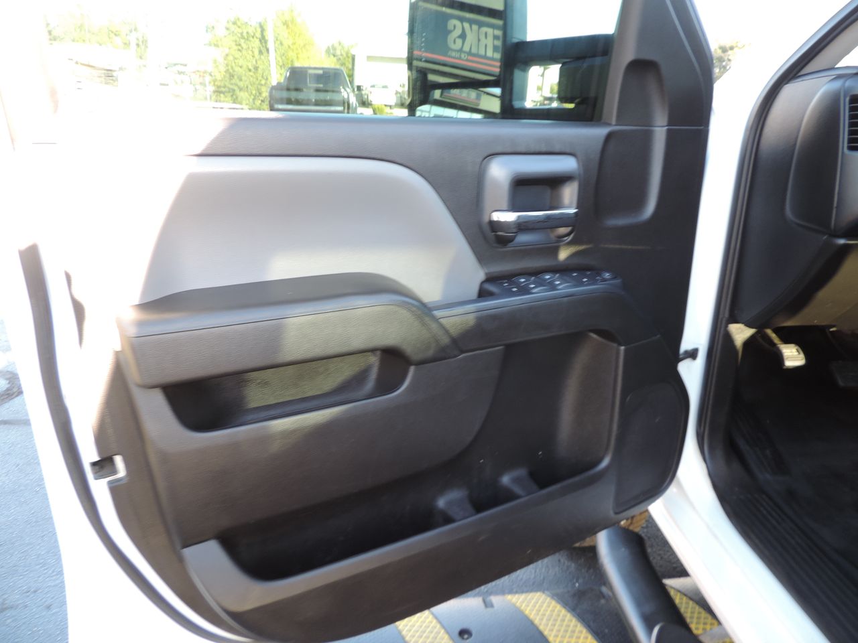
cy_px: 322
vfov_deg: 56.8
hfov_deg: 71.6
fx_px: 595
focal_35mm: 24
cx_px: 429
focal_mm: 4.3
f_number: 3
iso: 100
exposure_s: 1/30
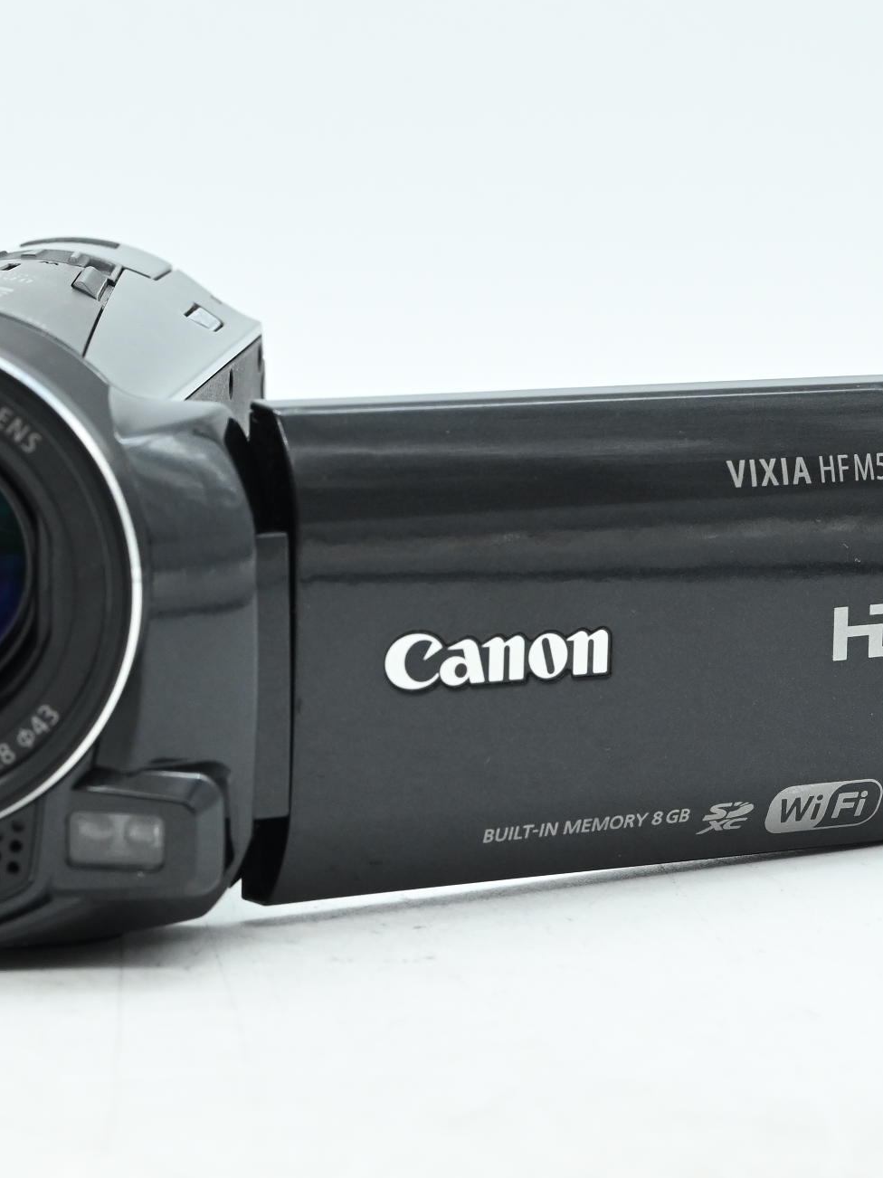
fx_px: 3708
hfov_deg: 13.5
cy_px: 590
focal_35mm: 109
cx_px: 209
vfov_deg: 18.0
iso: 2000
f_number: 11
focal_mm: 50
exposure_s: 1/125
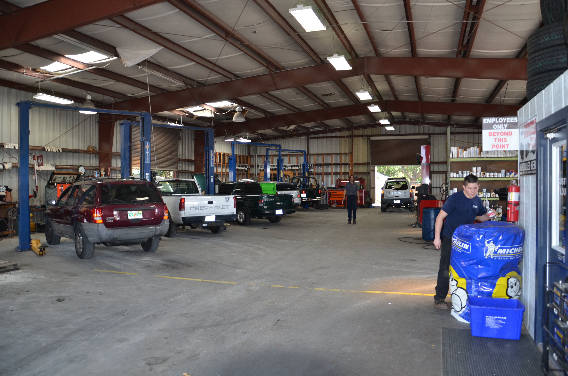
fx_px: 425
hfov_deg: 67.5
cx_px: 284
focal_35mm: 27
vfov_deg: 47.7
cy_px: 188
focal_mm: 18
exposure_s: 1/125
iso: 250
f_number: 3.5
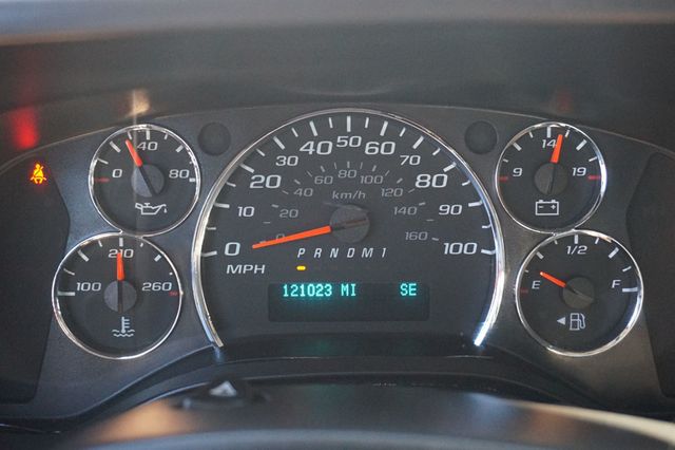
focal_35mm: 45
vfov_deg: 29.8
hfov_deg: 43.6
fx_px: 843
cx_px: 338
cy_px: 225
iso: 3200
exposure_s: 1/80
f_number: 5
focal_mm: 30
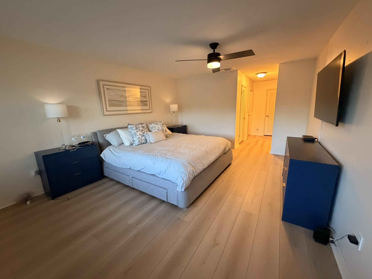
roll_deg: +2.6
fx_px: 150
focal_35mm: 14
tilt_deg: -12.1
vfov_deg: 85.7
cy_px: 140
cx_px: 186
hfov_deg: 102.1
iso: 1000
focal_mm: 2.22
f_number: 2.2
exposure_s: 1/60
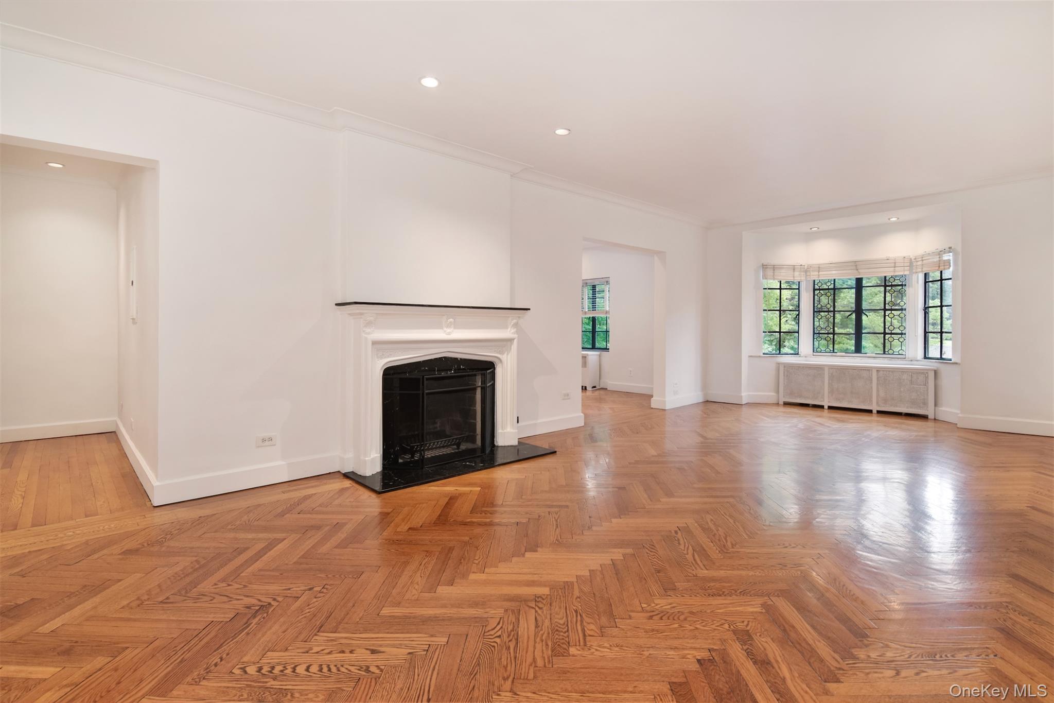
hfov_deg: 95.0
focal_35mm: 16
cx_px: 527
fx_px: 483
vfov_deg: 72.0
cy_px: 352
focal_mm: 11
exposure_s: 1/40
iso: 640
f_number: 8
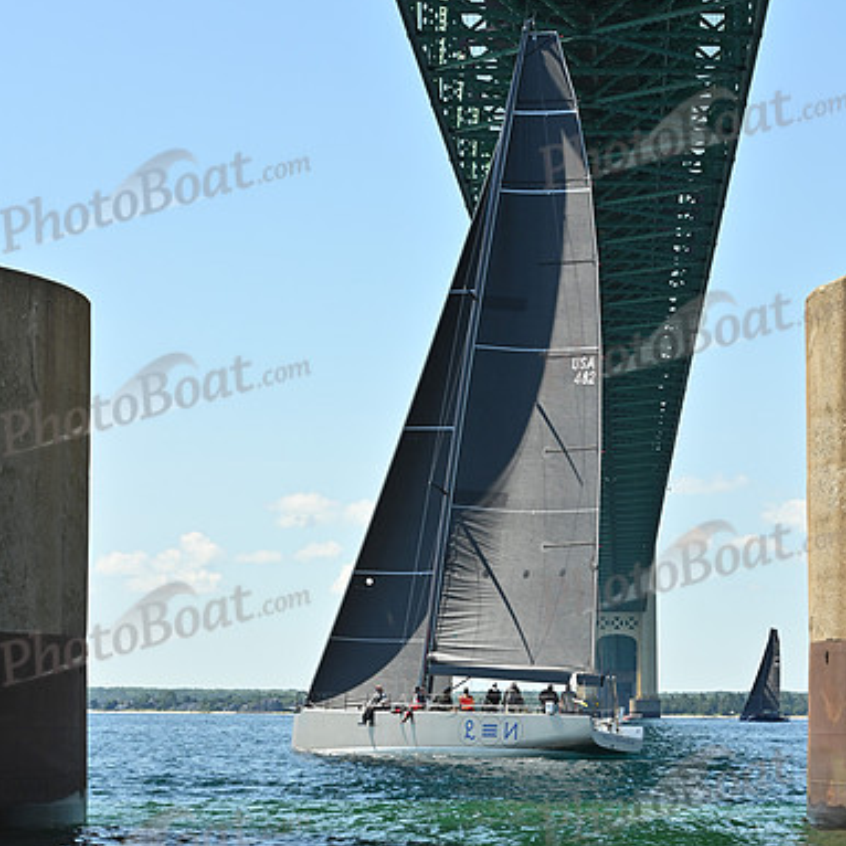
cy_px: 484
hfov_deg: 15.0
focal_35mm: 116
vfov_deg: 15.0
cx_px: 425
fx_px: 3207
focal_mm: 90
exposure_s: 1/1000
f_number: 8
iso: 320
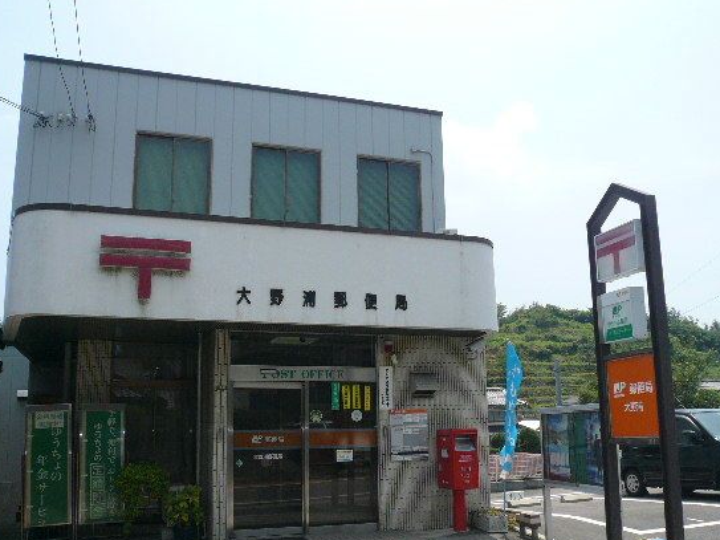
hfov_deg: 55.4
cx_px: 363
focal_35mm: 33
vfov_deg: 42.9
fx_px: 686
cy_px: 303
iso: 100
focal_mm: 4.6
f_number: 8
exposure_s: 1/250
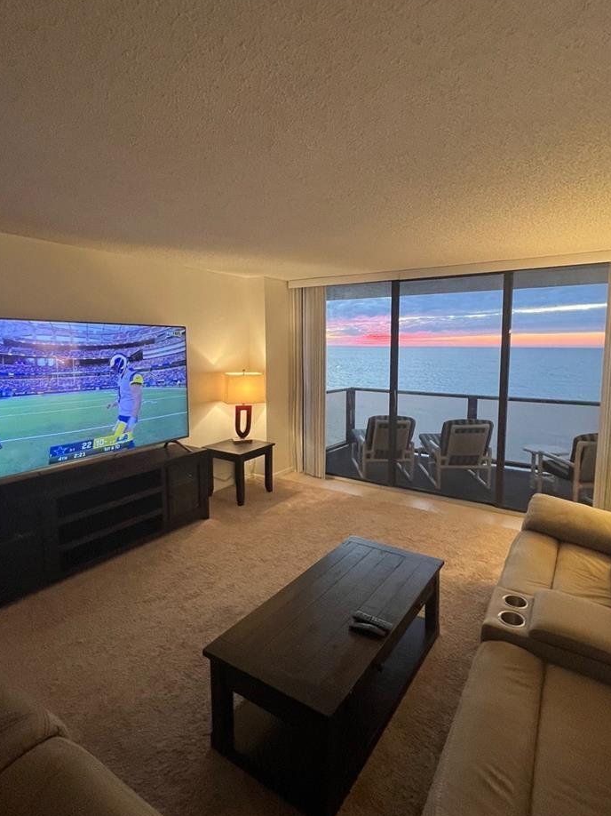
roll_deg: +0.1
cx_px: 337
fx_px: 400
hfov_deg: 74.5
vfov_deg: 91.0
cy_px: 394
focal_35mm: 17
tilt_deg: -5.9
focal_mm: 1.57
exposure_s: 1/60
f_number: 1.8
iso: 320
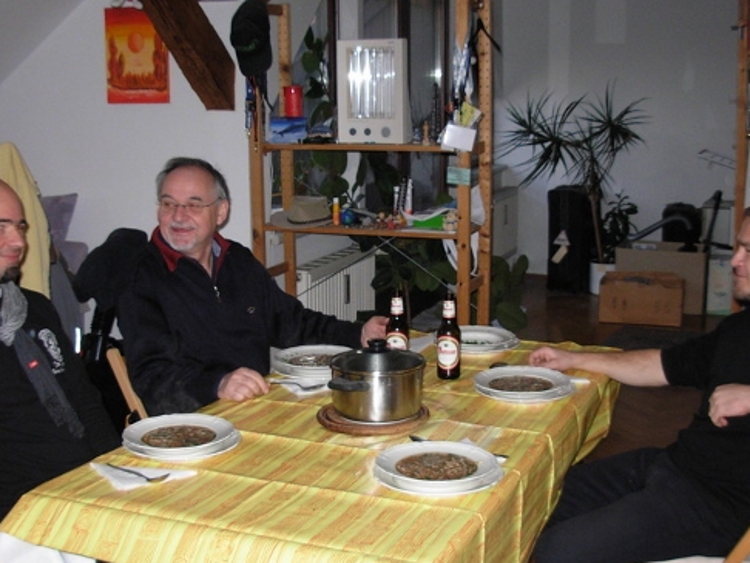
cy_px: 313
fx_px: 1084
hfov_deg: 38.1
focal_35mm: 50
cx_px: 343
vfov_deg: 29.1
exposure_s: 1/82.9
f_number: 2.9
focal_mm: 6.3
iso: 205
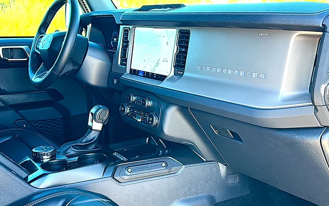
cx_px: 165
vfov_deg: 33.6
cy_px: 112
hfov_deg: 51.5
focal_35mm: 38
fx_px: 341
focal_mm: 6.86
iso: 100
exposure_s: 1/128
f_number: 1.78
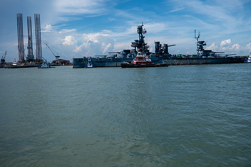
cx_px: 136
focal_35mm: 34
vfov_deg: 38.9
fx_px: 237
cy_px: 81
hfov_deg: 55.7
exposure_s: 1/3800
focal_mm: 19.2
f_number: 4
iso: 160
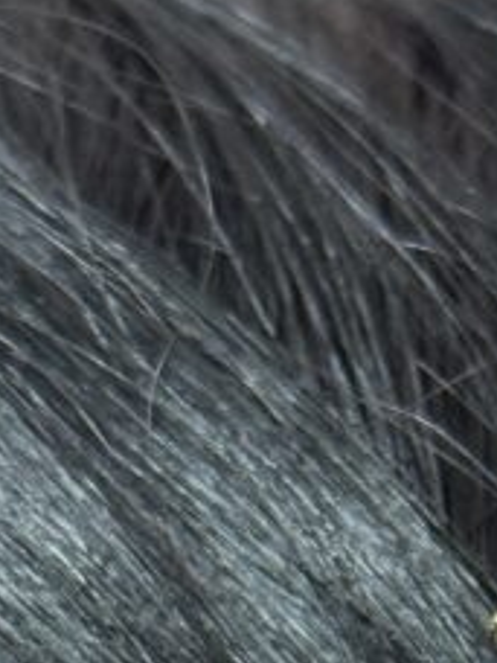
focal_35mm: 227
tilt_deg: -5.3
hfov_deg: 6.5
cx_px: 637
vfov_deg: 8.5
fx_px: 4346
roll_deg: -2.8
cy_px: 980
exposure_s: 1/33
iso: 250
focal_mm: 6.76
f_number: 1.78
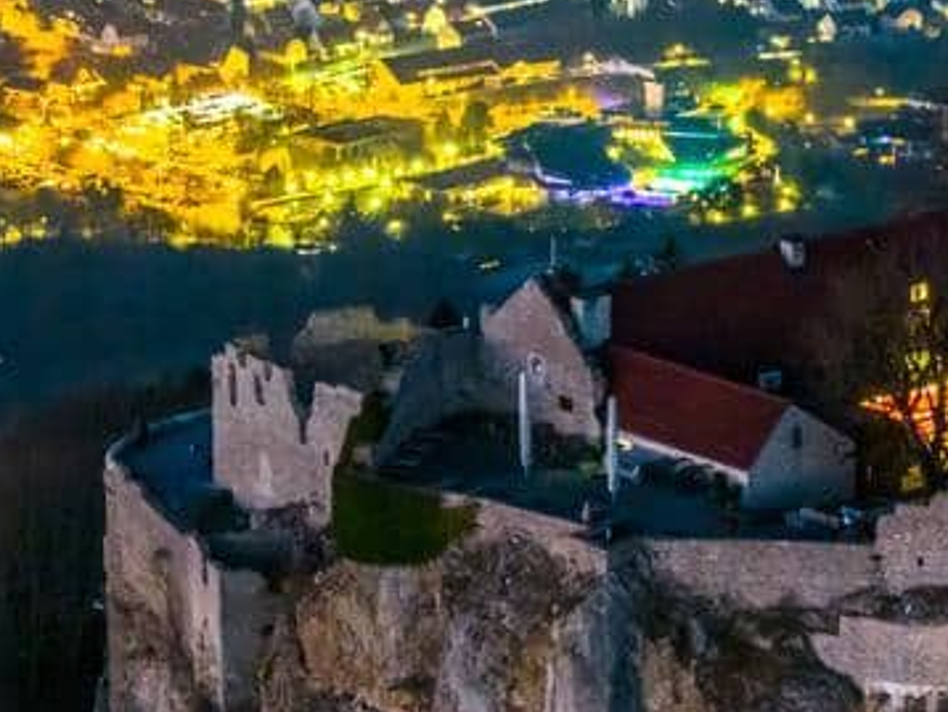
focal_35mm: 200
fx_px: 5481
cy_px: 381
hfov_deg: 9.9
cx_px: 781
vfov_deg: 7.4
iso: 2850
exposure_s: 1/2.5
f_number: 2.8
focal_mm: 19.35
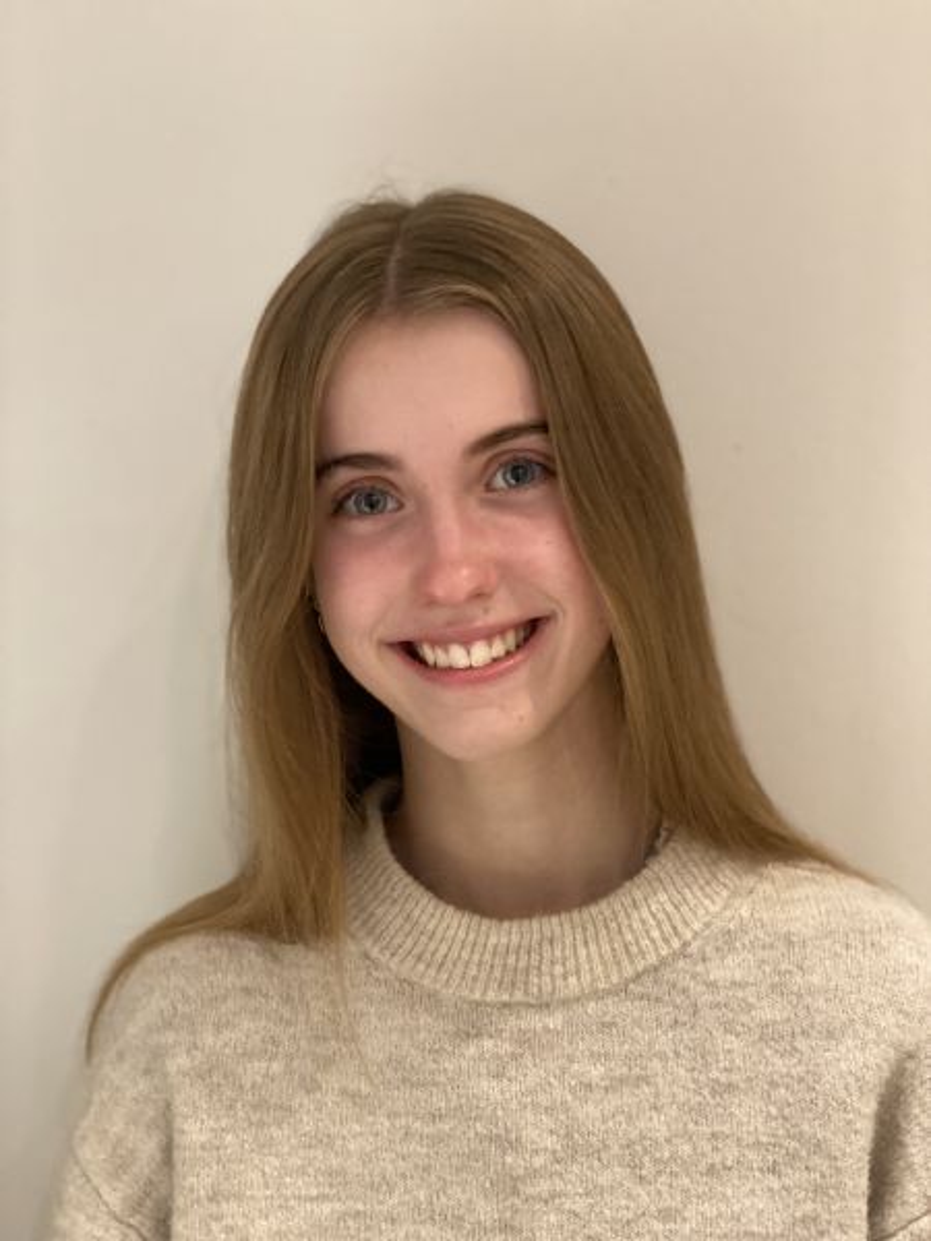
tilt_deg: -4.9
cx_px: 466
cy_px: 620
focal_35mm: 52
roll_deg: +0.6
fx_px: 1865
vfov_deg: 36.8
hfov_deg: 28.0
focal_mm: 6
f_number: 2
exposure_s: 1/33
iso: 320
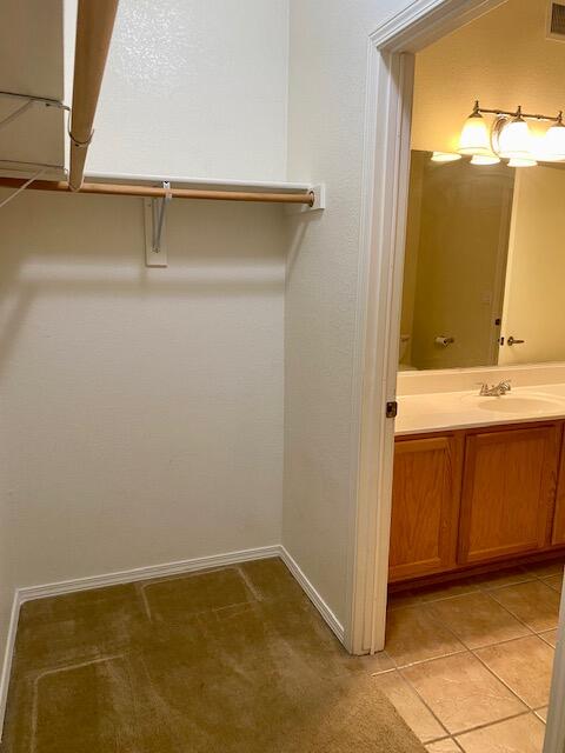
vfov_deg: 67.3
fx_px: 566
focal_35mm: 26
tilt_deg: -10.1
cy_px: 376
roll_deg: -0.9
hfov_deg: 53.1
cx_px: 282
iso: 125
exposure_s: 1/60
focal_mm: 4.25
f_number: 1.8
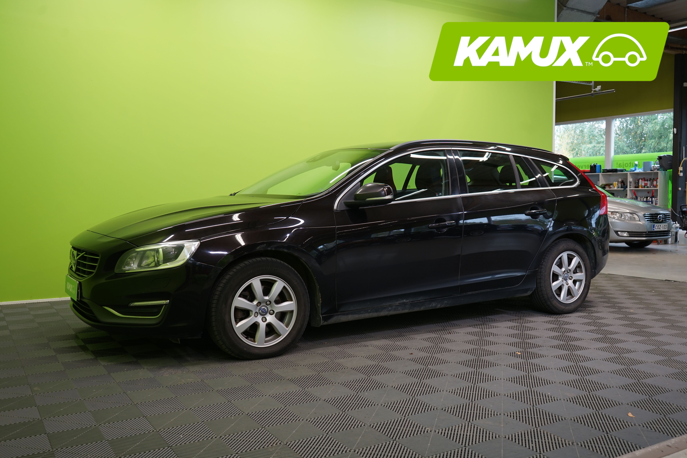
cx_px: 344
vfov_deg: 41.1
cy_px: 229
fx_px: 611
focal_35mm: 32
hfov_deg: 58.7
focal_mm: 32
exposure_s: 1/25
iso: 400
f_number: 5.6
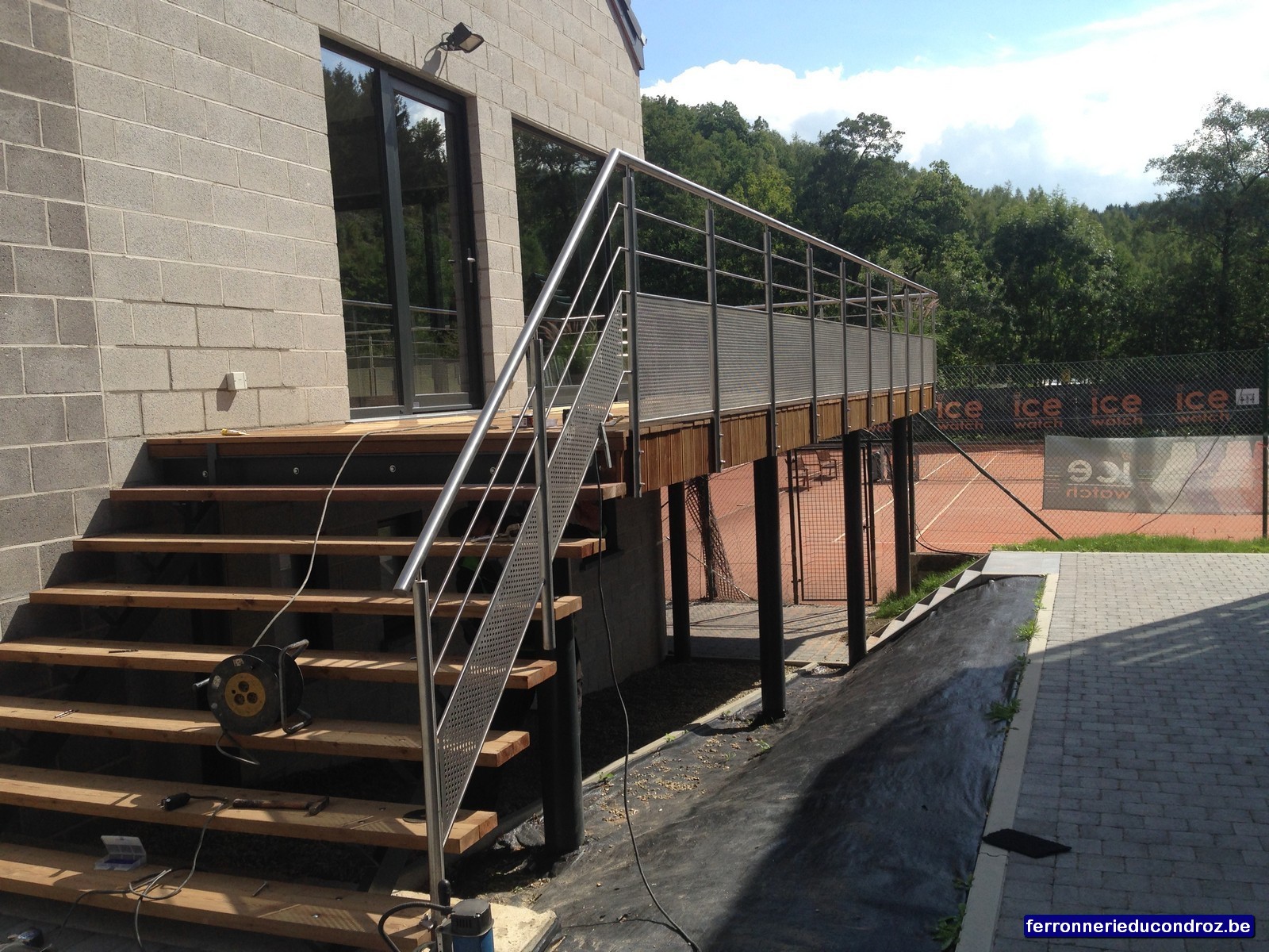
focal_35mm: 33
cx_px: 634
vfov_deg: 42.9
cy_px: 476
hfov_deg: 55.4
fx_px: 1210
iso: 50
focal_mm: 4.12
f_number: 2.4
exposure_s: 1/1355
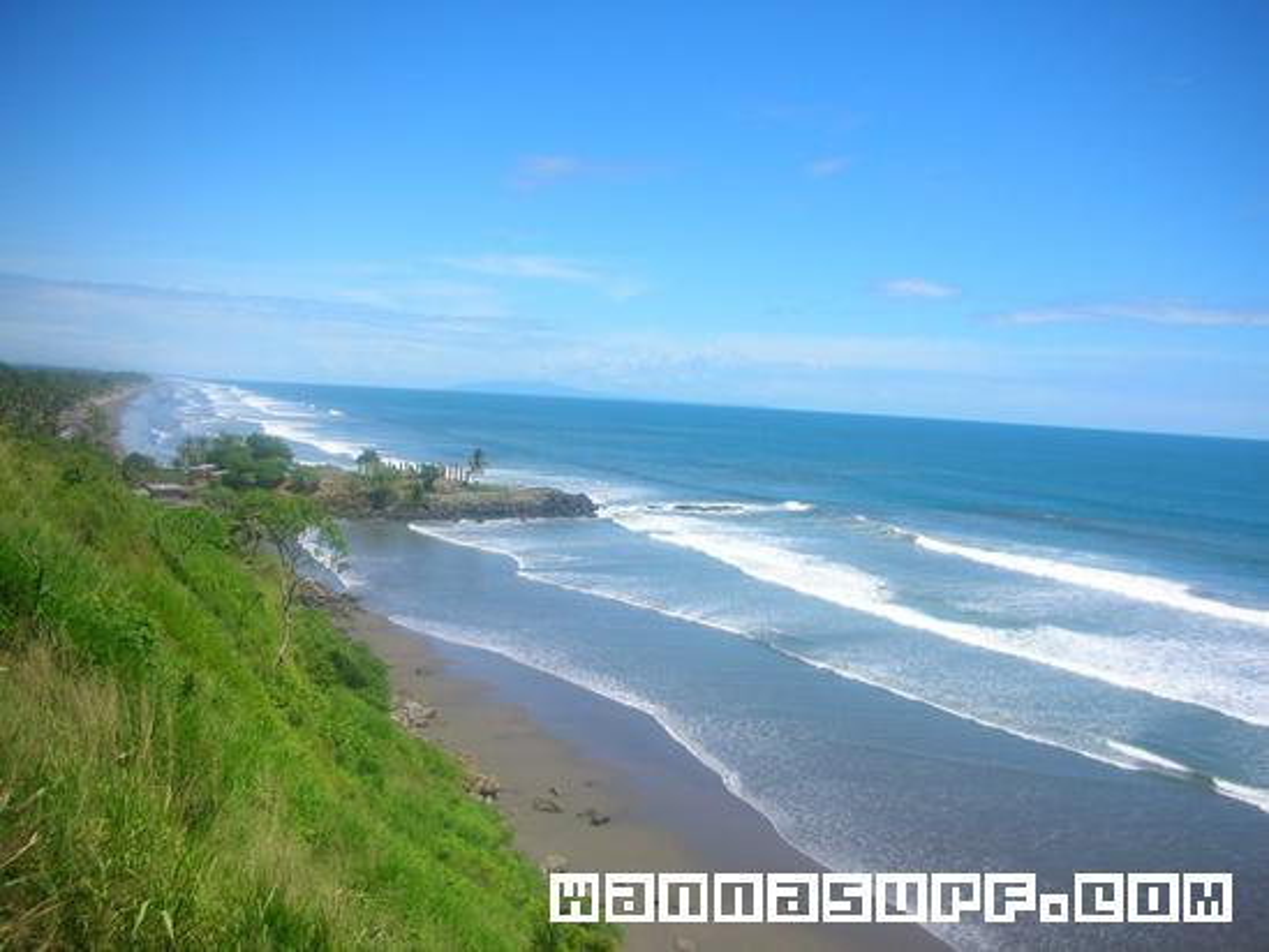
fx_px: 1283
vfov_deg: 40.7
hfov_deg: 52.6
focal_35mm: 35
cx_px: 634
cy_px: 476
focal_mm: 5.8
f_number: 8.5
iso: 50
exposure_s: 1/103
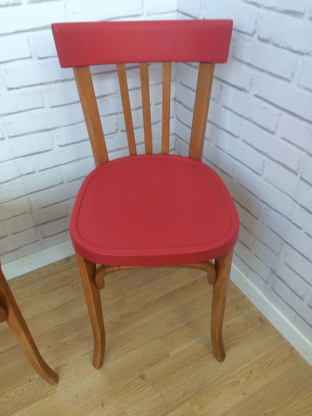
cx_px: 156
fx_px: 349
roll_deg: +4.3
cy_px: 208
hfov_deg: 48.2
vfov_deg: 61.7
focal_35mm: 29
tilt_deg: -41.6
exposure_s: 1/50
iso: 40
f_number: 2.2
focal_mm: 4.15
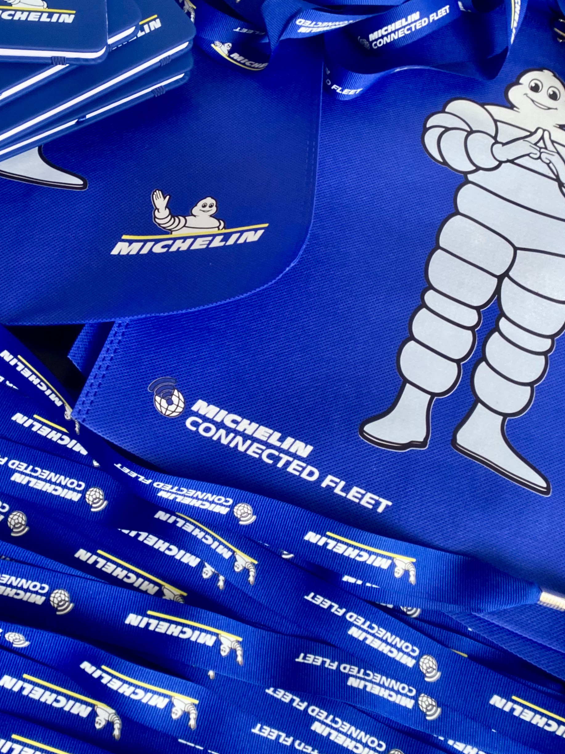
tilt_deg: -60.0
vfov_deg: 43.1
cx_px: 190
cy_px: 232
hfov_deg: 33.3
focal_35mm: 43
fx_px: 936
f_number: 1.8
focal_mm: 4.25
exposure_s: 1/101
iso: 125
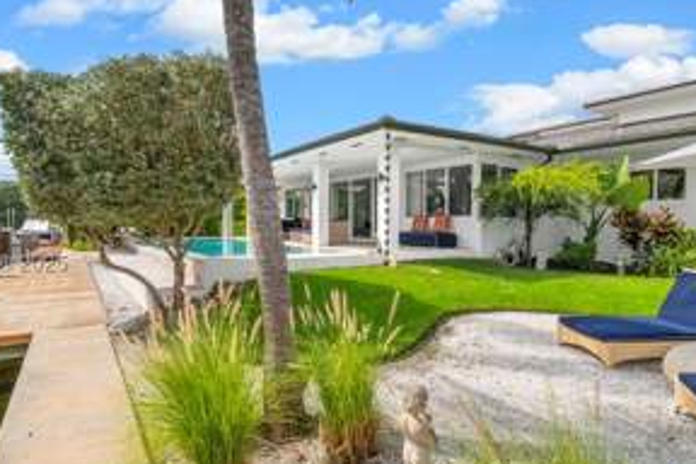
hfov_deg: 83.8
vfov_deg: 61.6
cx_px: 319
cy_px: 266
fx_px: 387
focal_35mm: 20
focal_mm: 12
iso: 160
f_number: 8
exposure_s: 1/500
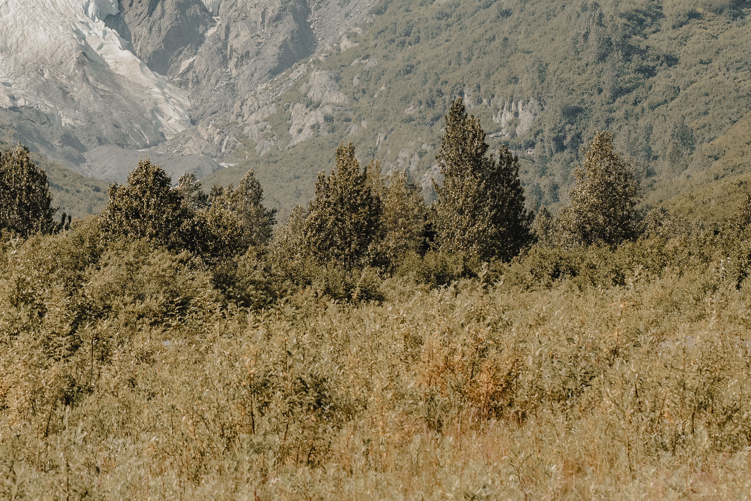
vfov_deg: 8.0
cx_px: -26
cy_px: -5
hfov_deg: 11.9
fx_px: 3568
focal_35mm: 171
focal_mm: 70
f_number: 8
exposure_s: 1/1000
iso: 200
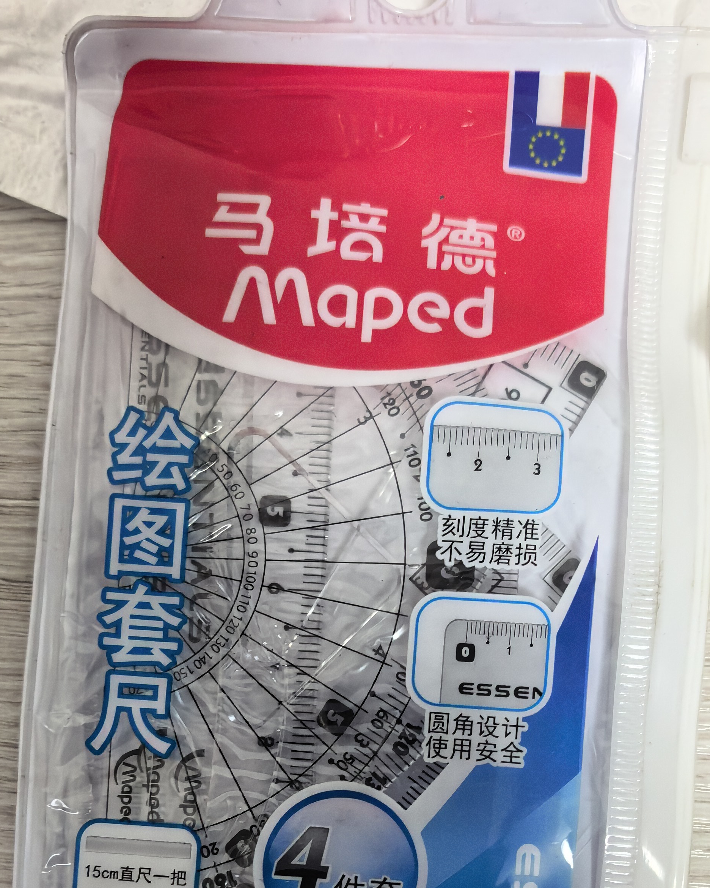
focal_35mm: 41
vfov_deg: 42.1
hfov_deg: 36.5
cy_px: 753
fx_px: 1077
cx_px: 361
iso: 4000
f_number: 2
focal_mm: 5.75
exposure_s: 1/495
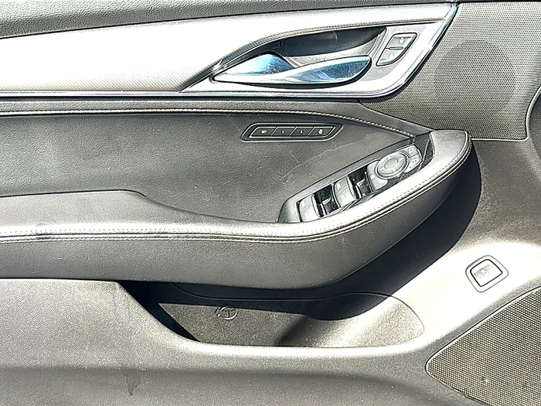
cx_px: 270
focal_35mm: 45
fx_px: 703
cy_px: 203
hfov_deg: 42.1
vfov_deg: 32.2
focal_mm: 6.86
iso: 80
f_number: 1.78
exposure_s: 1/725
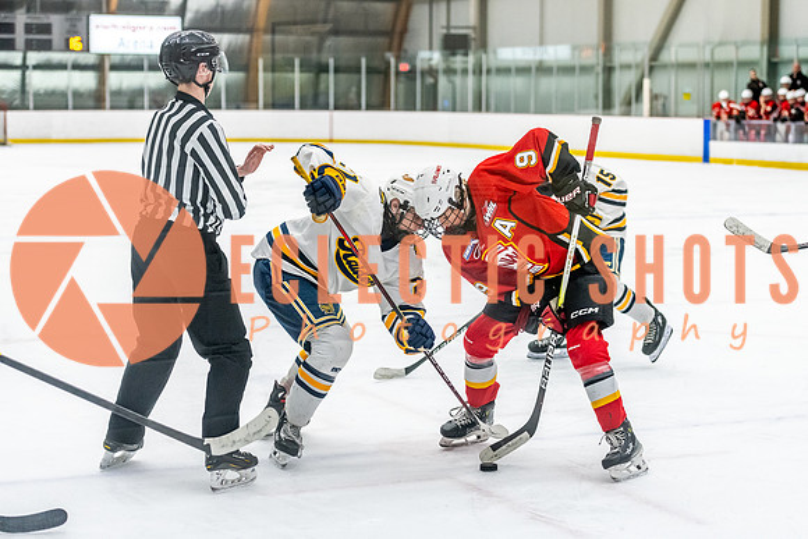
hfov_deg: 24.8
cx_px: 432
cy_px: 256
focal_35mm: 82
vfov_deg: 16.7
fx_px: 1834
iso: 3200
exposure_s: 1/800
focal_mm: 70
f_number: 2.8
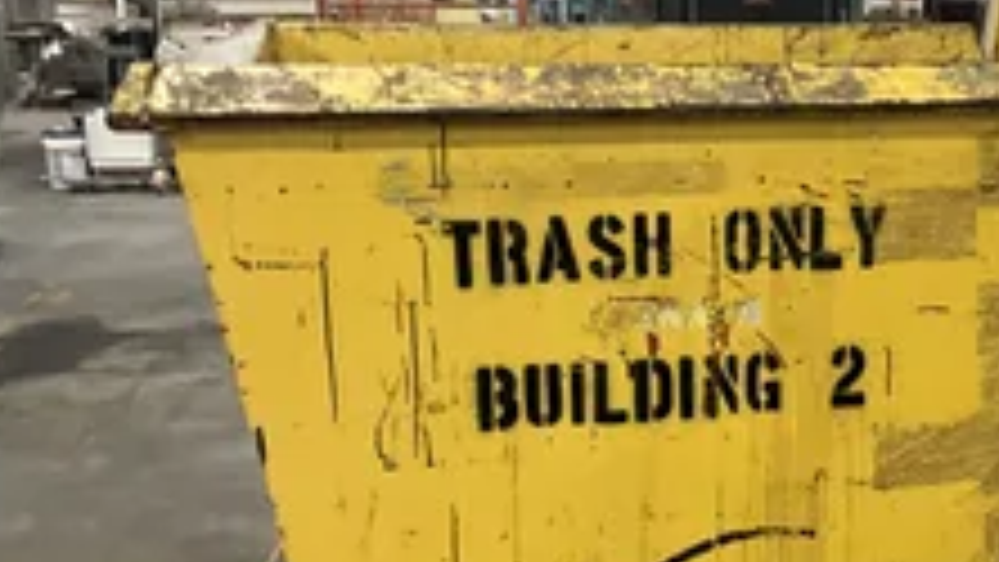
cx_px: 760
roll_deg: -1.0
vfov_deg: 21.0
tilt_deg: -14.0
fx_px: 1510
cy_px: 396
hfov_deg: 35.7
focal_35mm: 57
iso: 320
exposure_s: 1/50
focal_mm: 3
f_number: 1.8
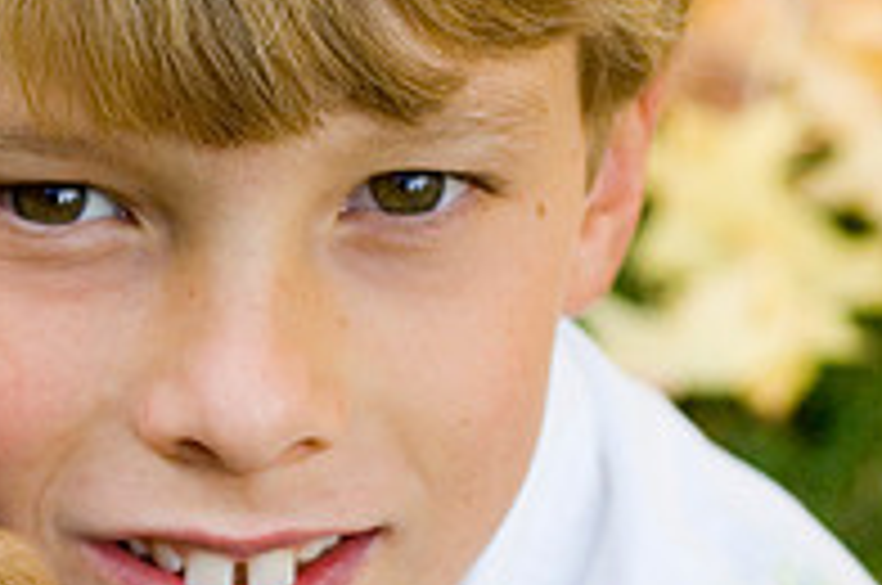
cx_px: 18
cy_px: 511
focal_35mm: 267
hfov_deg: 7.7
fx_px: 6531
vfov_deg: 5.1
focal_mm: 60
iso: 400
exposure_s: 1/320
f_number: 5.6
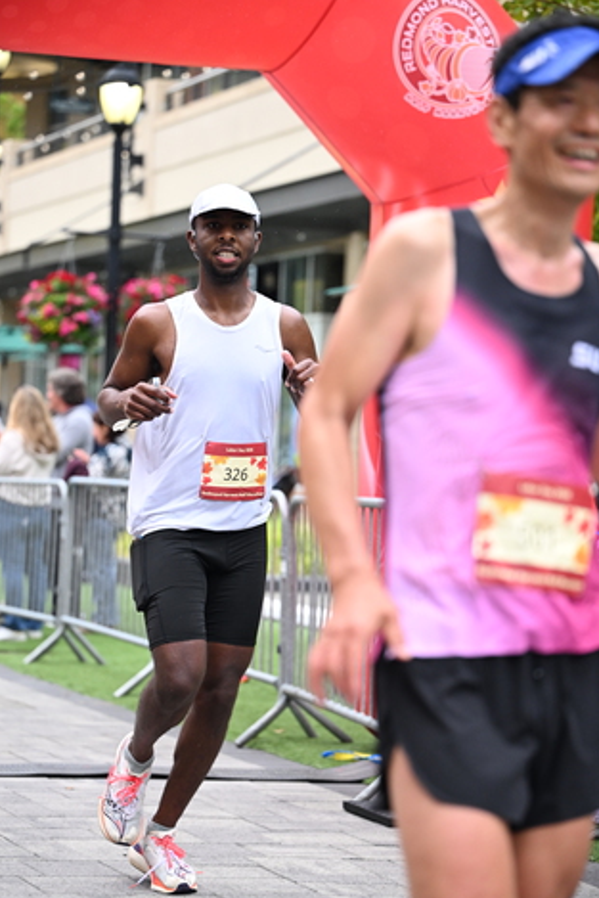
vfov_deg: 18.7
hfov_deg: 12.6
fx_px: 2718
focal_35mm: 109
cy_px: 452
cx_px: 269
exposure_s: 1/1600
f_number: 2.8
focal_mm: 93
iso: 1250
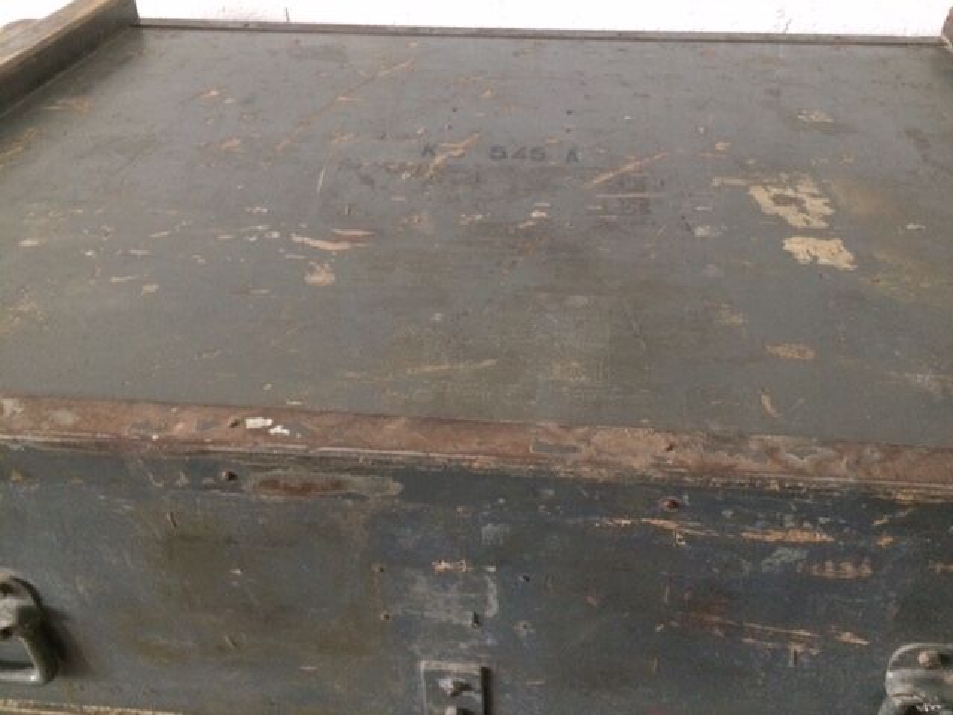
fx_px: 798
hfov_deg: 61.7
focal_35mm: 29
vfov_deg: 48.2
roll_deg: -1.5
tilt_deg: -36.2
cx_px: 476
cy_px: 358
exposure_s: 1/17
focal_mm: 4.15
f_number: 2.2
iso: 400
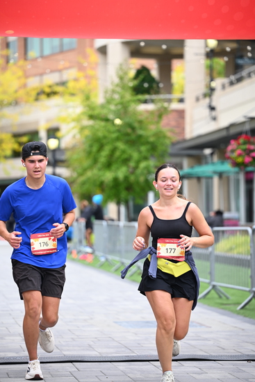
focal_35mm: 115
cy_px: 191
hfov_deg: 11.9
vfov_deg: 17.8
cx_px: 128
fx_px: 1221
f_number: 2.8
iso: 640
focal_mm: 115
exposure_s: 1/1600
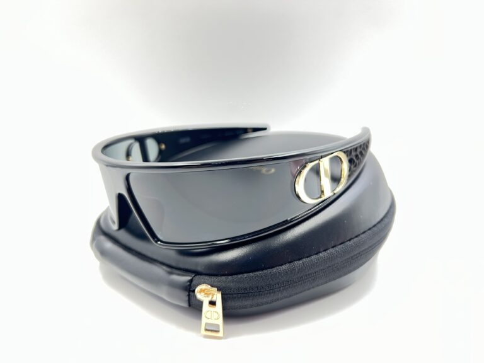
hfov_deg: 67.3
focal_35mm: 26
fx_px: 364
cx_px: 242
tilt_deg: -11.7
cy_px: 182
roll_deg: +2.3
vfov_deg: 53.1
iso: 125
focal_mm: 5.7
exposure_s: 1/83
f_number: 1.5
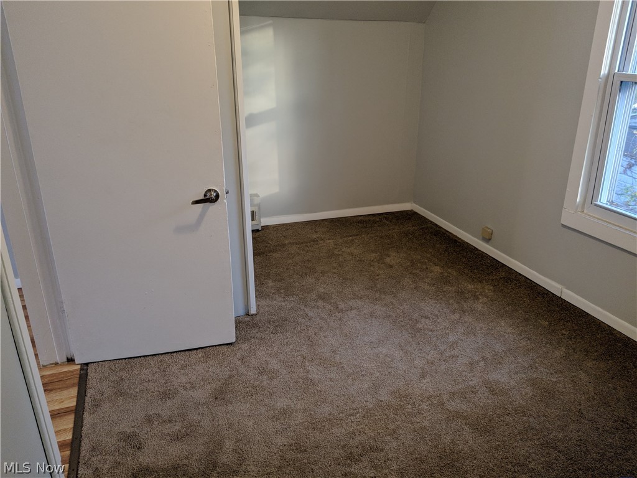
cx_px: 318
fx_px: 478
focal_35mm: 26
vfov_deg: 53.1
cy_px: 239
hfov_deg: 67.3
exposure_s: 1/120
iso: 240
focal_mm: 4.25
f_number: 1.7
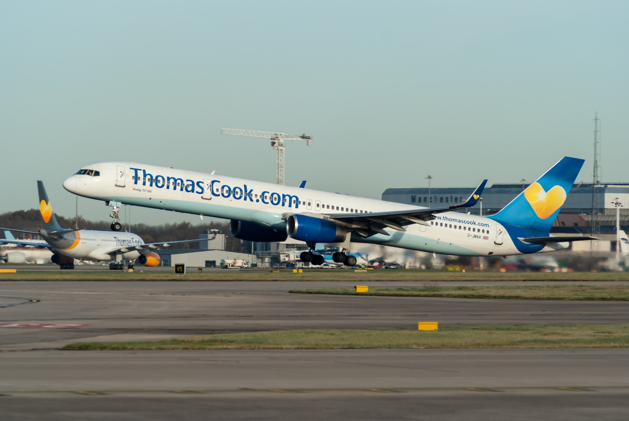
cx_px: 314
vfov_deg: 4.4
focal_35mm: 315
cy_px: 210
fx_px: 5510
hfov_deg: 6.5
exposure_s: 1/800
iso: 200
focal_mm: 210
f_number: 7.1
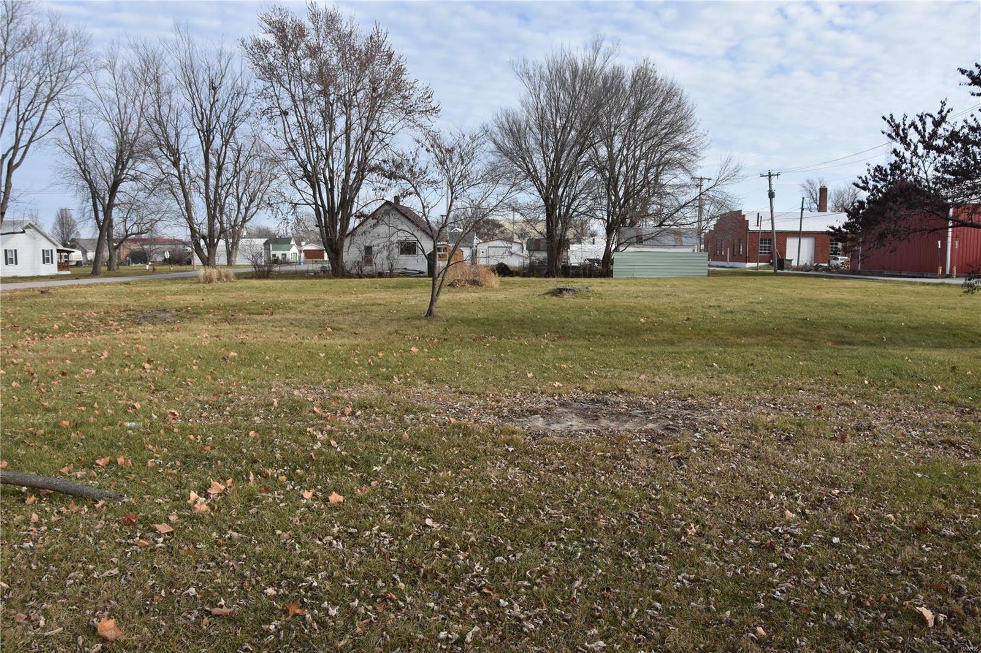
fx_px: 736
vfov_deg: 47.9
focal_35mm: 27
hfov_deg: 67.4
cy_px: 326
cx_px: 490
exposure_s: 1/500
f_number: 8
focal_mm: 18
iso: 400
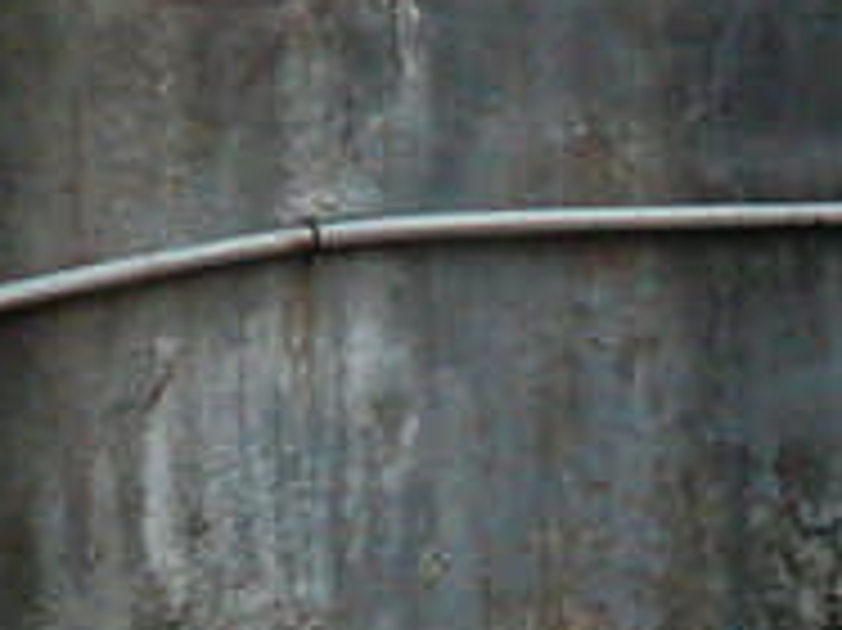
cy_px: -590
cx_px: 707
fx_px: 5469
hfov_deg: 8.8
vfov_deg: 6.4
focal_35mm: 225
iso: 200
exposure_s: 1/15
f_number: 6.3
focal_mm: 7.4
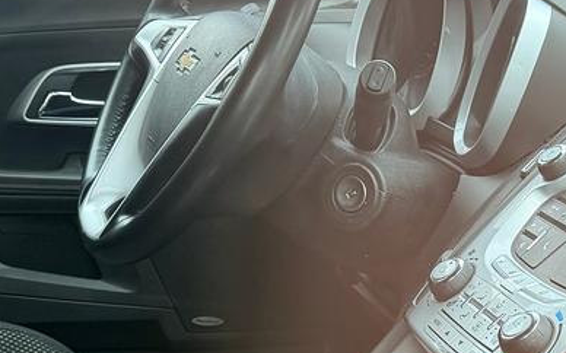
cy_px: 398
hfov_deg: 24.4
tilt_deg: -22.8
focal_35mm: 84
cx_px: 159
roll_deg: -5.5
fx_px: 1295
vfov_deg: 15.1
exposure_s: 1/285
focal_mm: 6.76
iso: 80
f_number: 1.78
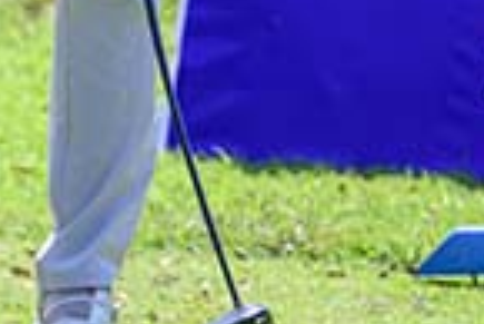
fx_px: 12031
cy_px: -444
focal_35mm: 894
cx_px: -113
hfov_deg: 2.3
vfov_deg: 1.5
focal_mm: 135
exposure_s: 1/10000
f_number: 2.8
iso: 560
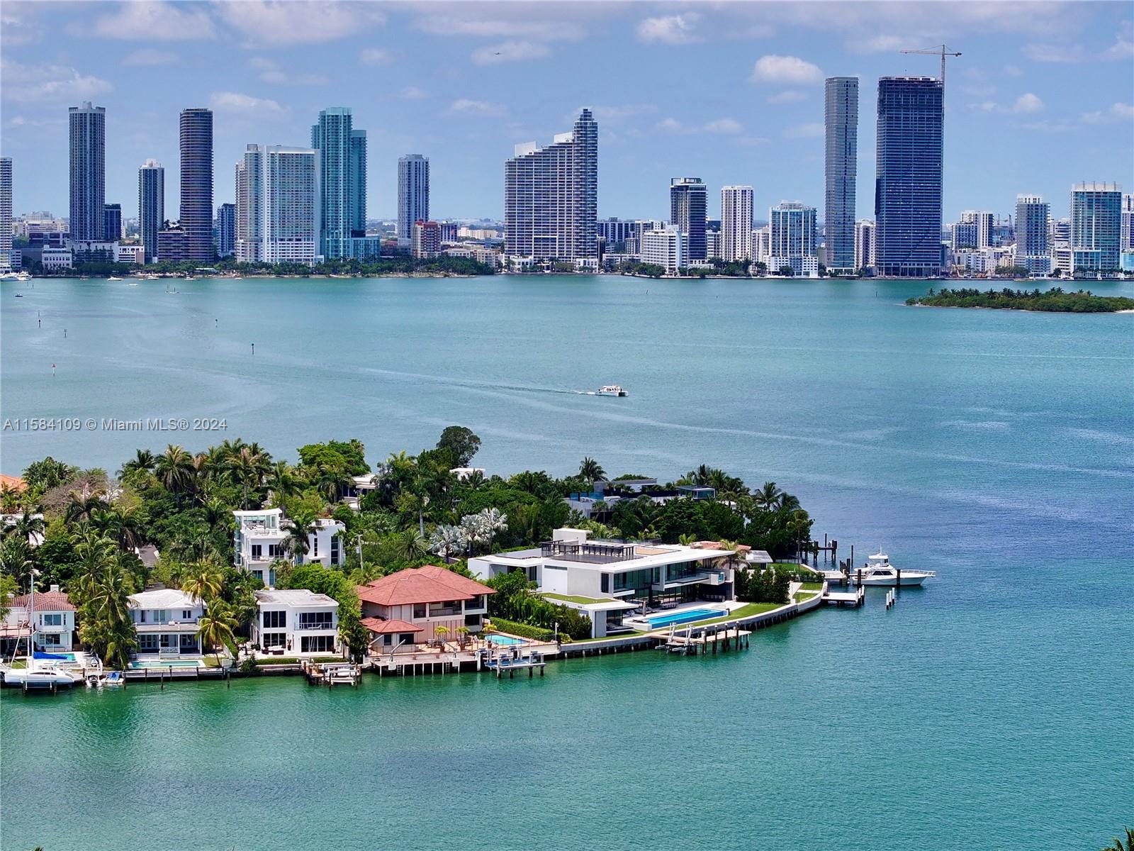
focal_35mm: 70
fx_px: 2293
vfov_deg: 21.0
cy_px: 426
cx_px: 567
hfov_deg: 27.8
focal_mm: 19.35
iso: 100
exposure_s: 1/1600
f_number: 2.8
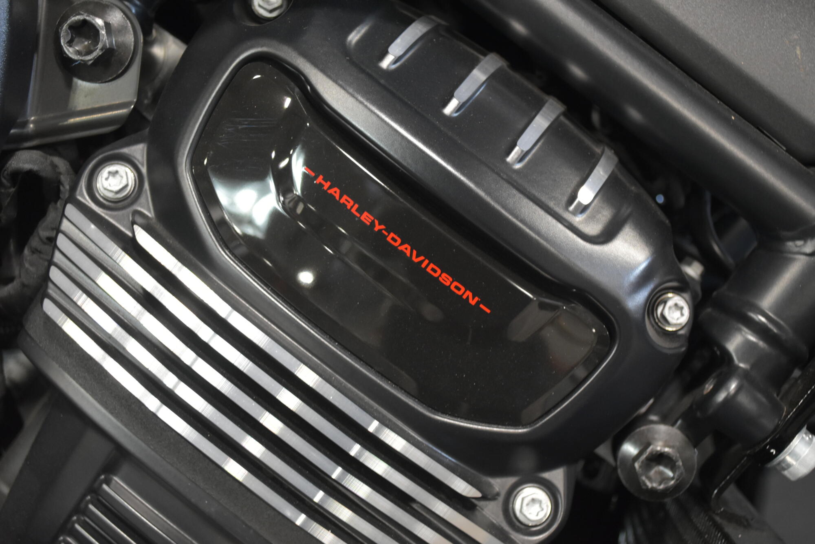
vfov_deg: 25.8
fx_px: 1189
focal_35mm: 52
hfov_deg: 37.8
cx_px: 408
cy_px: 272
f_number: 5
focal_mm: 35
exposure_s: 1/15
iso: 1600
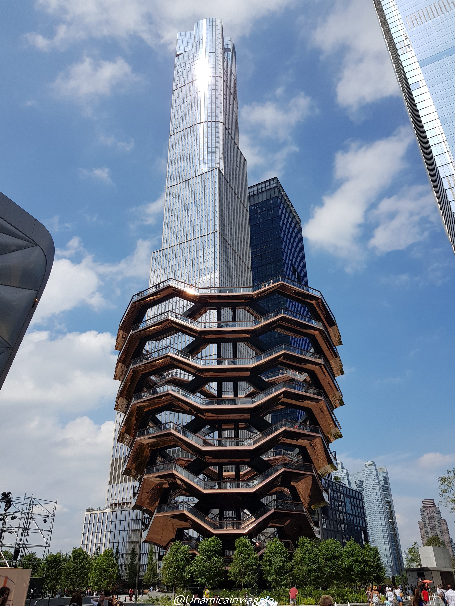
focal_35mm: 26
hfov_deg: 53.1
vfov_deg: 67.3
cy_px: 303
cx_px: 228
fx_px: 456
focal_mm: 4.2
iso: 40
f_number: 1.7
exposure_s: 1/3112
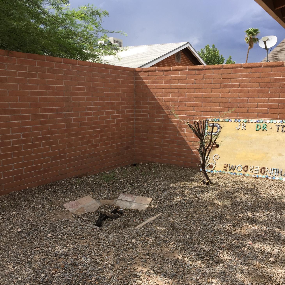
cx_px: 143
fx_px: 326
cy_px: 160
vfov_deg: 47.1
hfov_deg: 47.2
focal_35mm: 35
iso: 32
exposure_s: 1/1319
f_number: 2.2
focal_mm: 4.15
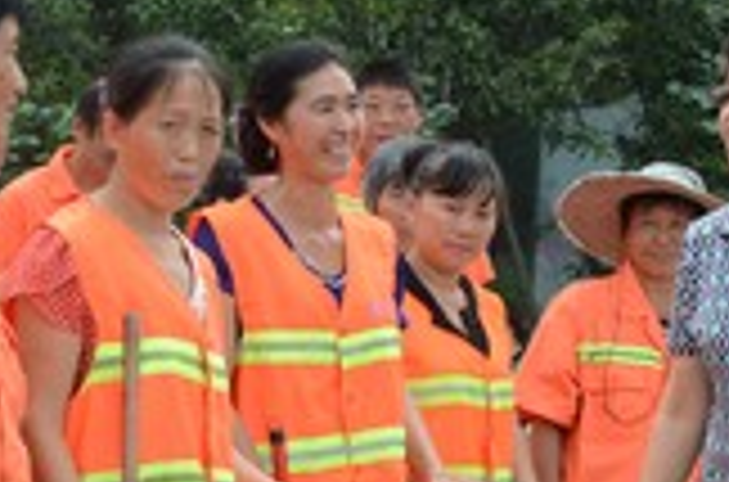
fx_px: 2625
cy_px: 327
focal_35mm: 130
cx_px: 999
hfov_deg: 15.0
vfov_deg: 10.5
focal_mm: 28
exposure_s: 1/125
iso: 100
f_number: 5.6
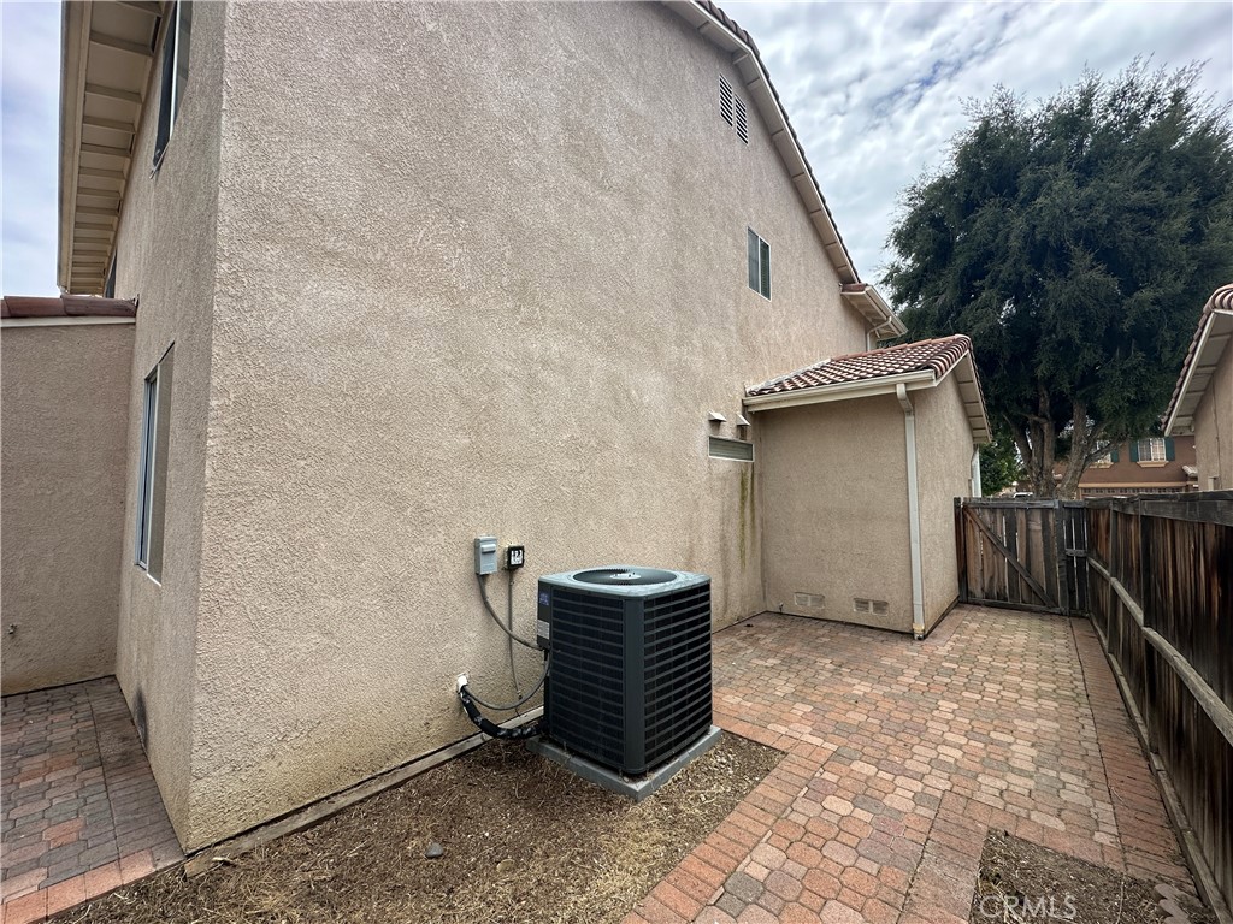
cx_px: 616
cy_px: 462
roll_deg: -0.2
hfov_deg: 102.1
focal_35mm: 14
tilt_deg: +3.5
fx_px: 499
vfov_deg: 85.7
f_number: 2.2
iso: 50
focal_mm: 2.22
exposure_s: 1/1642
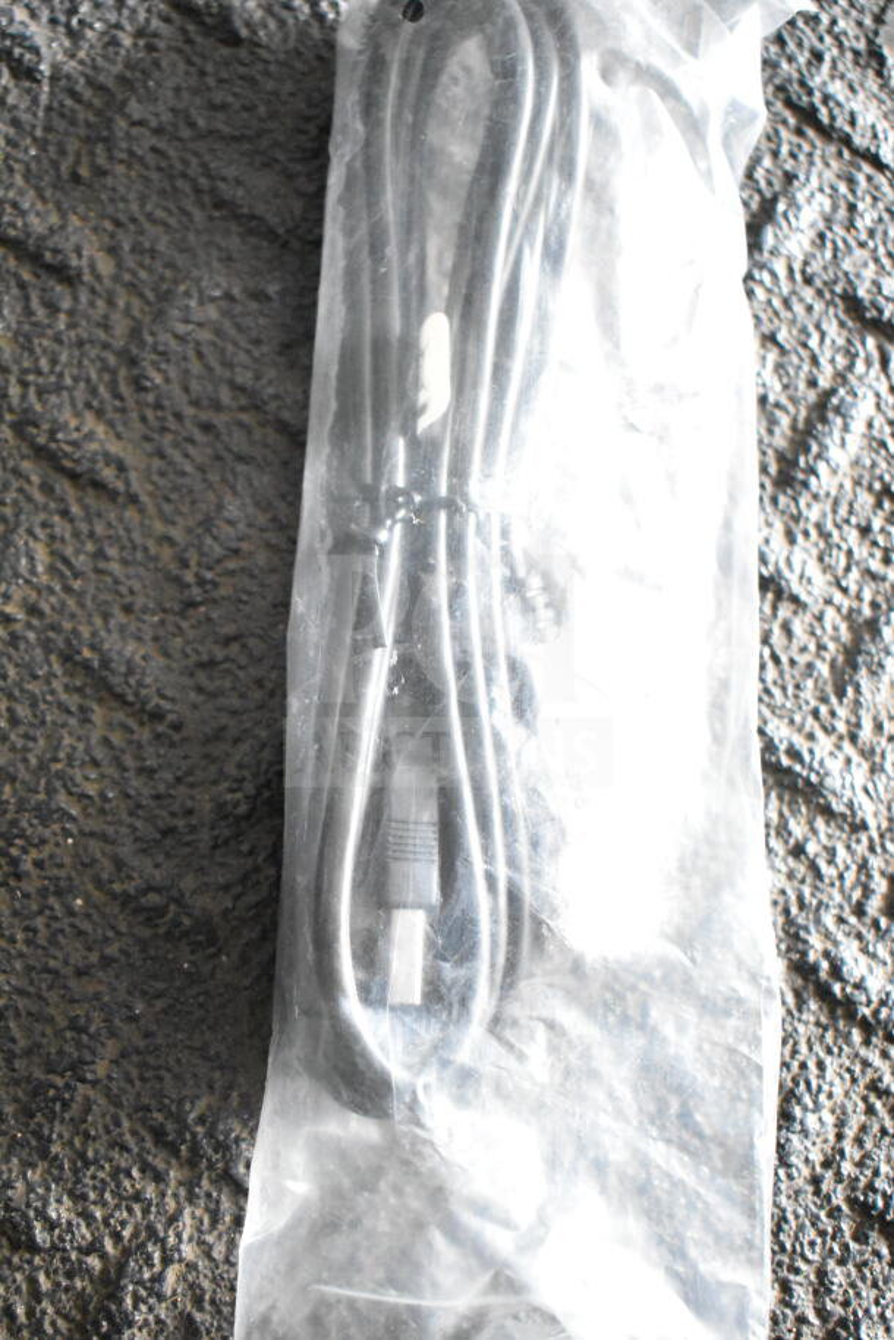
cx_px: 447
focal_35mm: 45
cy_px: 670
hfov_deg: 29.9
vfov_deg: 43.6
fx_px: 1675
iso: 8000
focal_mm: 30
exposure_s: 1/50
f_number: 4.2
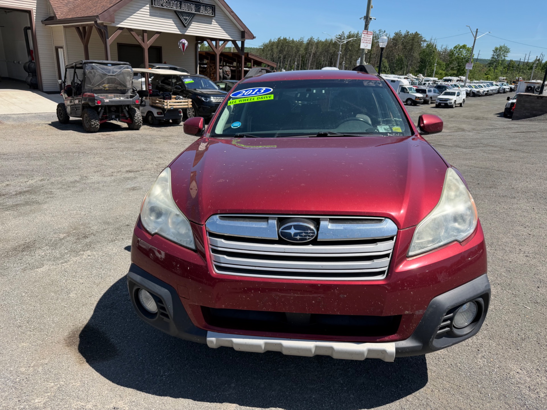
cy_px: 205
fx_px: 379
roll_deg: -2.9
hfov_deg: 71.6
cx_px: 274
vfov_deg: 56.8
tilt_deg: -20.0
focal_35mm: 24
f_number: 1.78
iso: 80
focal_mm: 6.76
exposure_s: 1/3021
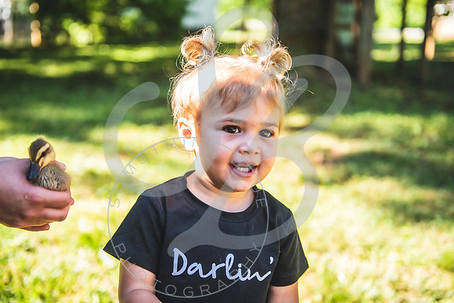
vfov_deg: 26.0
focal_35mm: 52
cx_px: 227
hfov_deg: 38.2
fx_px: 656
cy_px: 152
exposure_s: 1/200
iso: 100
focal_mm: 52
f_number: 2.8
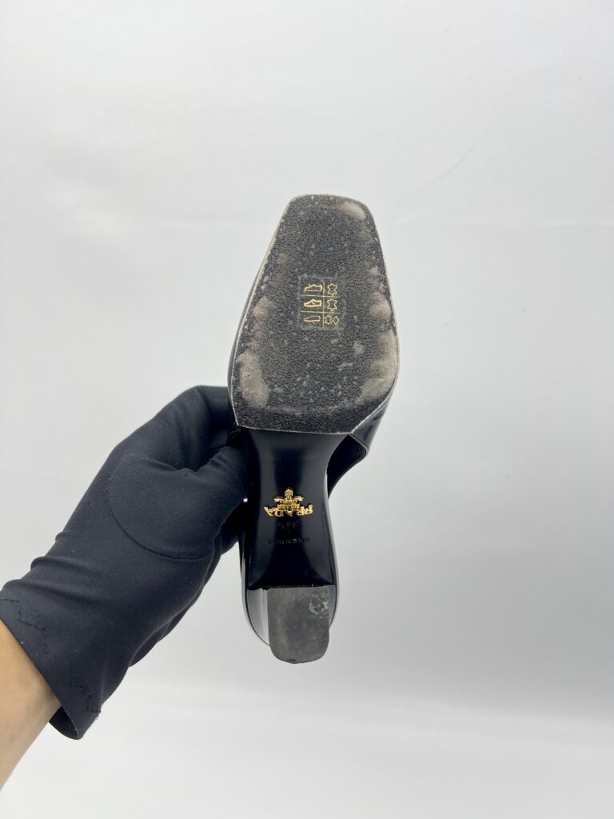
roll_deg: +0.4
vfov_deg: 67.3
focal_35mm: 26
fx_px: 615
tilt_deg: -13.6
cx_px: 307
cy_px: 410
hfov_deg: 53.1
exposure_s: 1/122
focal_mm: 5.7
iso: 32
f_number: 1.5
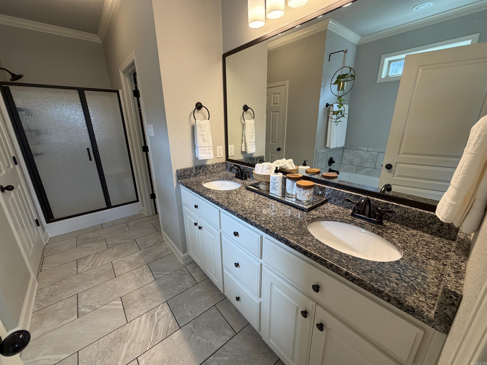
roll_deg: +1.4
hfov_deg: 102.1
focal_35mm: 14
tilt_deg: -16.7
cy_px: 182
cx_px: 244
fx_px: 197
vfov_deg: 85.7
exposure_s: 1/120
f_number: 2.2
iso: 250
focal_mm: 2.22
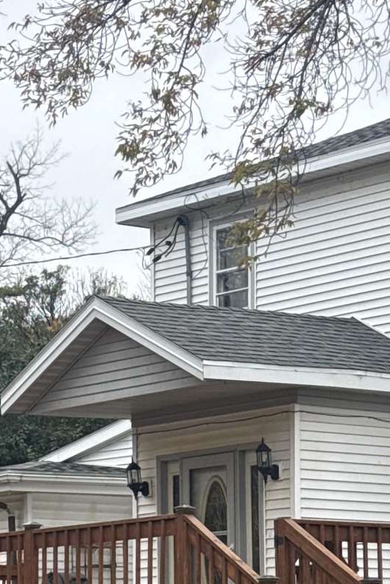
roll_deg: +0.1
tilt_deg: +3.0
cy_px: 588
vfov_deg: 14.0
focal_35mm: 144
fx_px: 2339
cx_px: 259
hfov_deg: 9.5
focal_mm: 6.76
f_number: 1.78
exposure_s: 1/2088
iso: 64
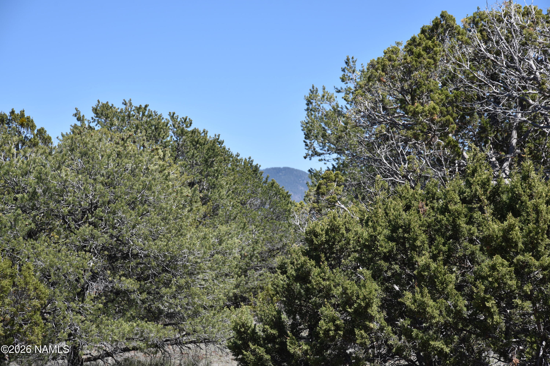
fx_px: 1604
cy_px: 183
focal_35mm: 105
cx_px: 275
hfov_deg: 19.5
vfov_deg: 13.0
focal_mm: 105
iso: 200
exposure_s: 1/320
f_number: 9
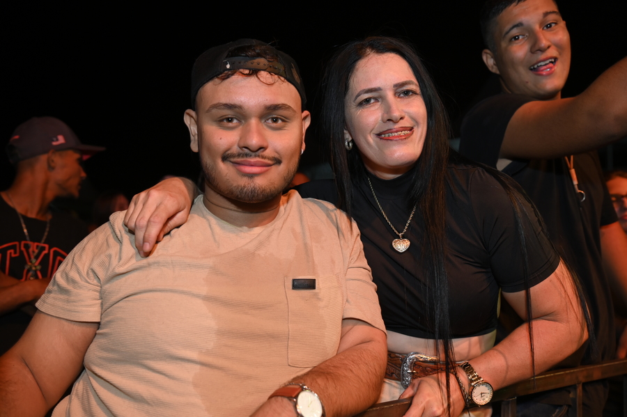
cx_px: 314
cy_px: 208
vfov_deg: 36.8
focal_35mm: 36
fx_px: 627
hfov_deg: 53.2
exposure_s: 1/60
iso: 560
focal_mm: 36
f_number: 4
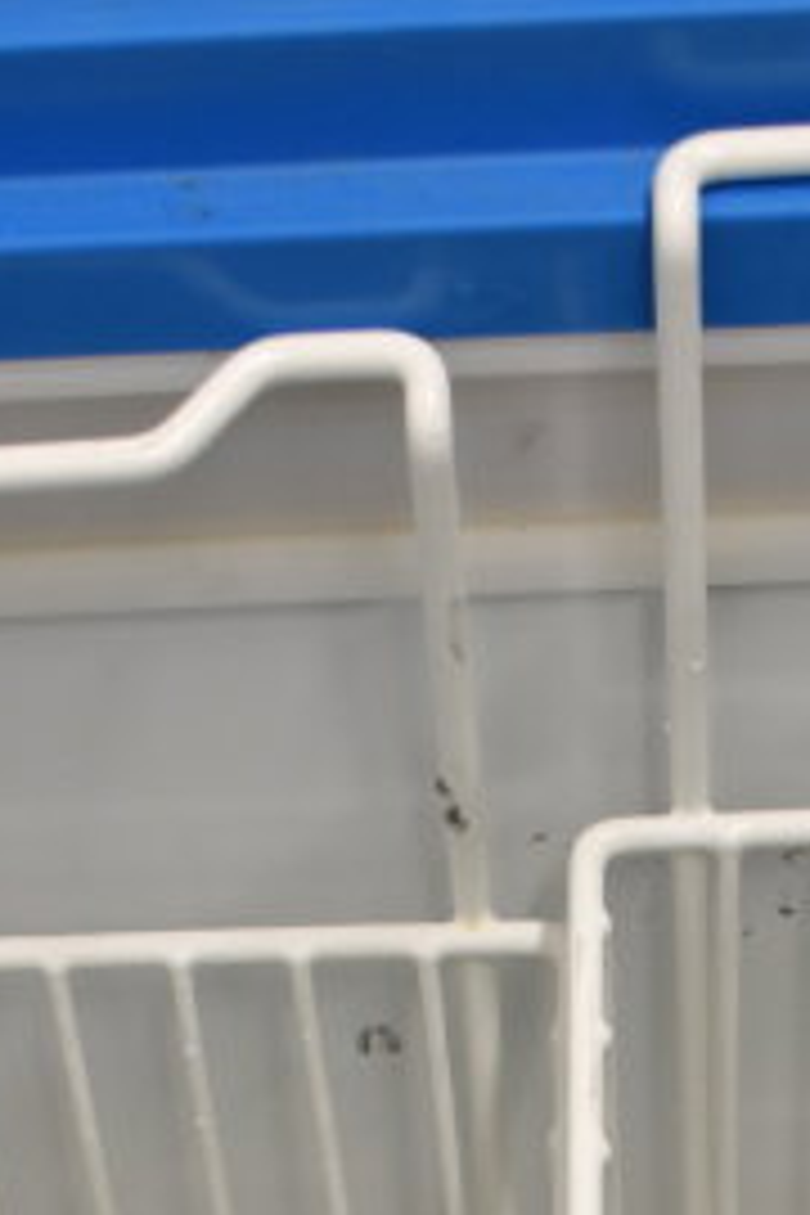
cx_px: 459
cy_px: 1838
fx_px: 4117
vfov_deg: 15.5
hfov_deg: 11.2
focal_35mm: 122
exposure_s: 1/40
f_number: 3.8
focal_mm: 24
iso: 500
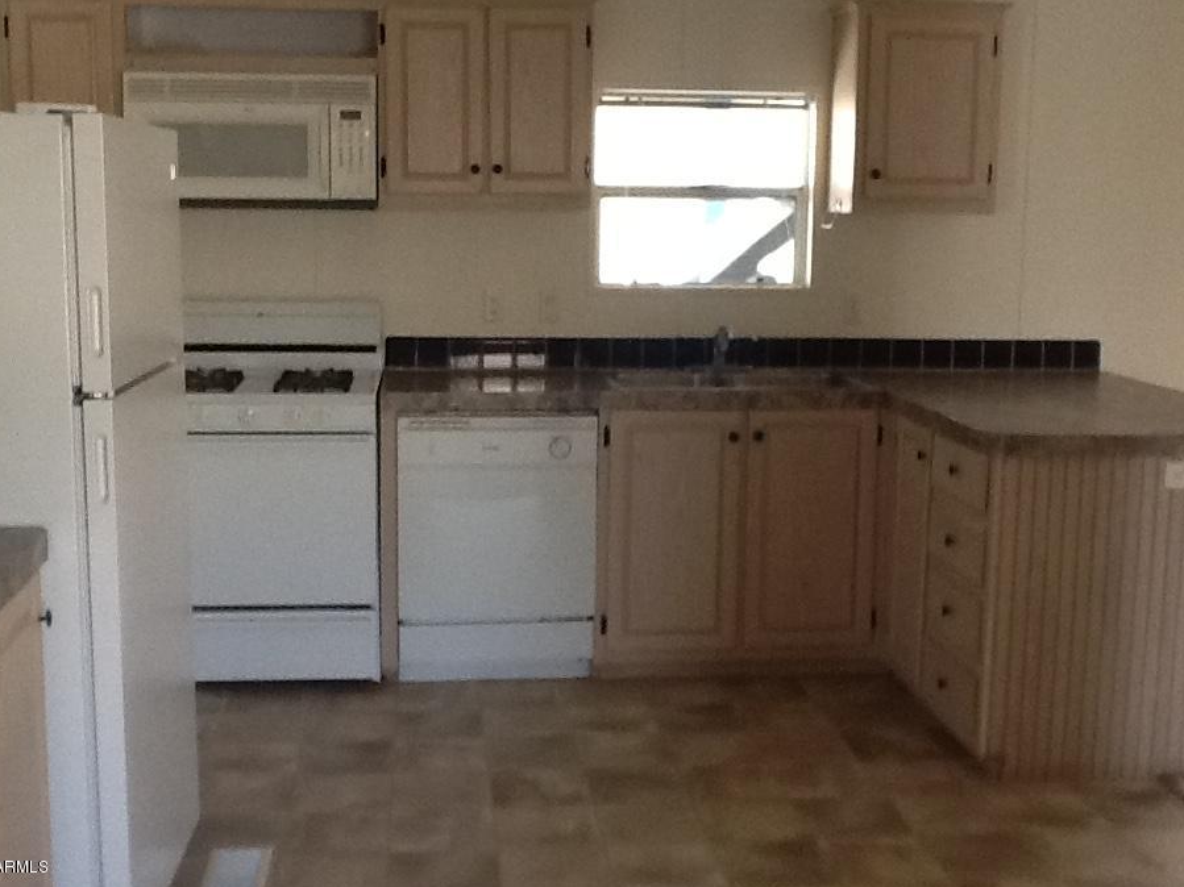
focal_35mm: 47
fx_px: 1607
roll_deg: +0.3
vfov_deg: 30.9
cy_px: 429
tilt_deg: -6.6
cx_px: 556
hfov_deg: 40.4
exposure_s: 1/30
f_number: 2.4
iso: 125
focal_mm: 2.03
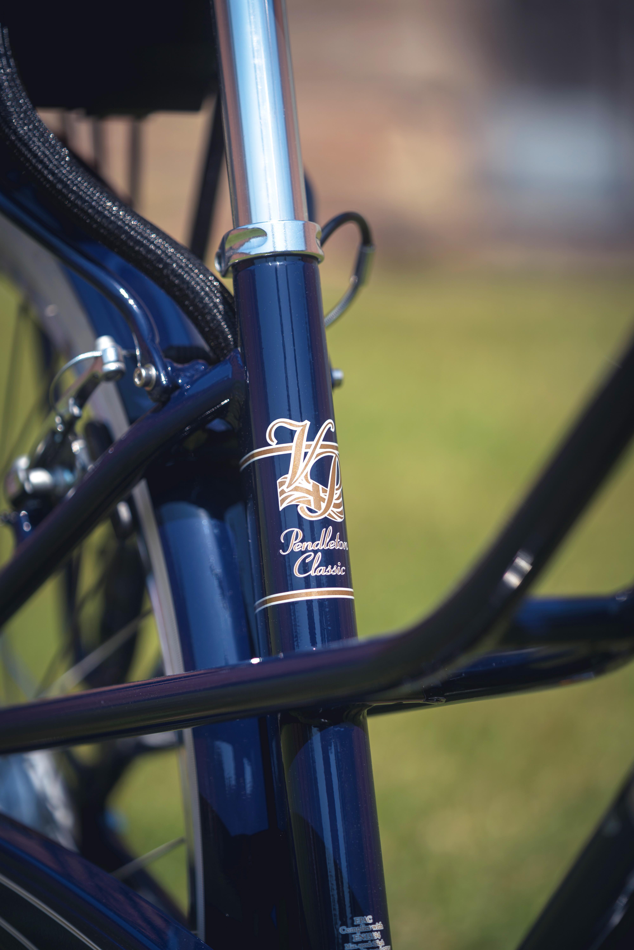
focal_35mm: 114
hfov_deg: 12.0
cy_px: 475
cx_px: 317
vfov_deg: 17.9
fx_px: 3011
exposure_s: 1/1600
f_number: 2.8
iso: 100
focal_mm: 114
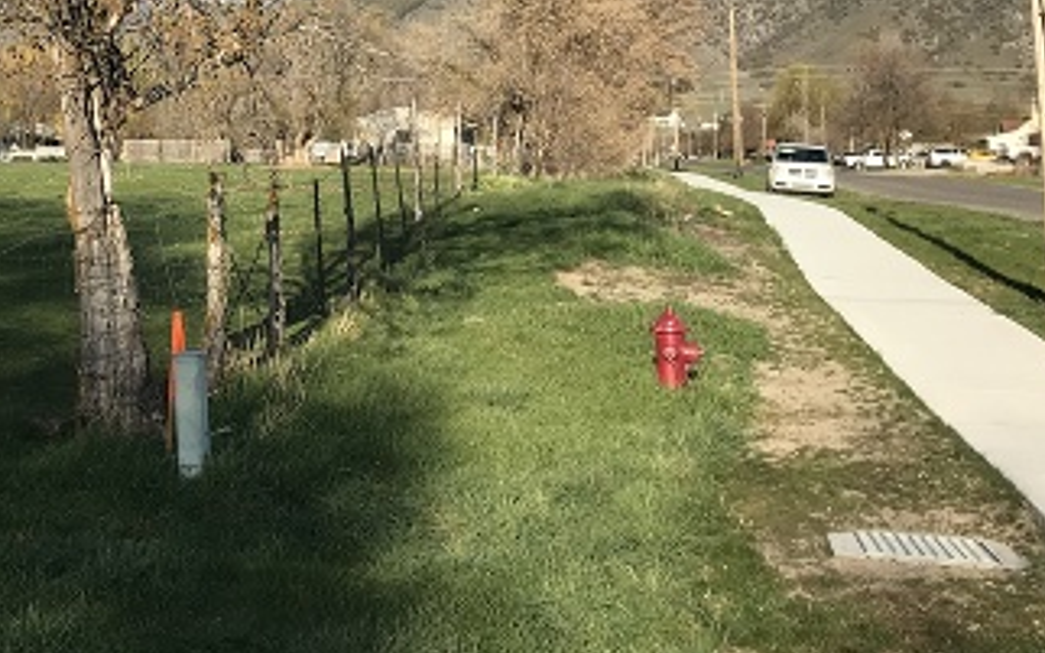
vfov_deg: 21.4
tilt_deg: +5.4
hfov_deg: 32.3
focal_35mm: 59
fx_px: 1680
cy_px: 36
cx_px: 49
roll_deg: -0.6
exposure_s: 1/1650
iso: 20
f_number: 1.8
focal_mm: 3.99
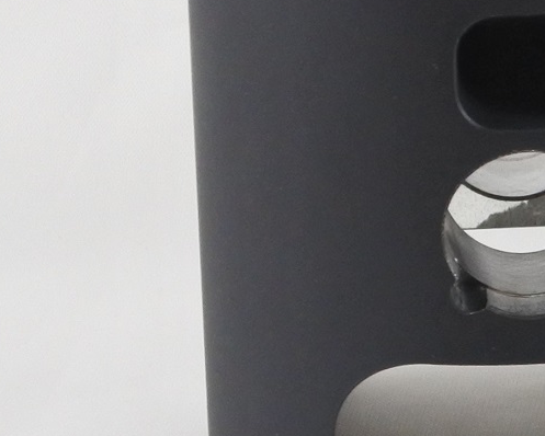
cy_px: 176
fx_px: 2211
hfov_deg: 13.0
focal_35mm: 137
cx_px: 918
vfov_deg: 11.3
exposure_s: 1/125
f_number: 4.2
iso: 560
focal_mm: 15.7
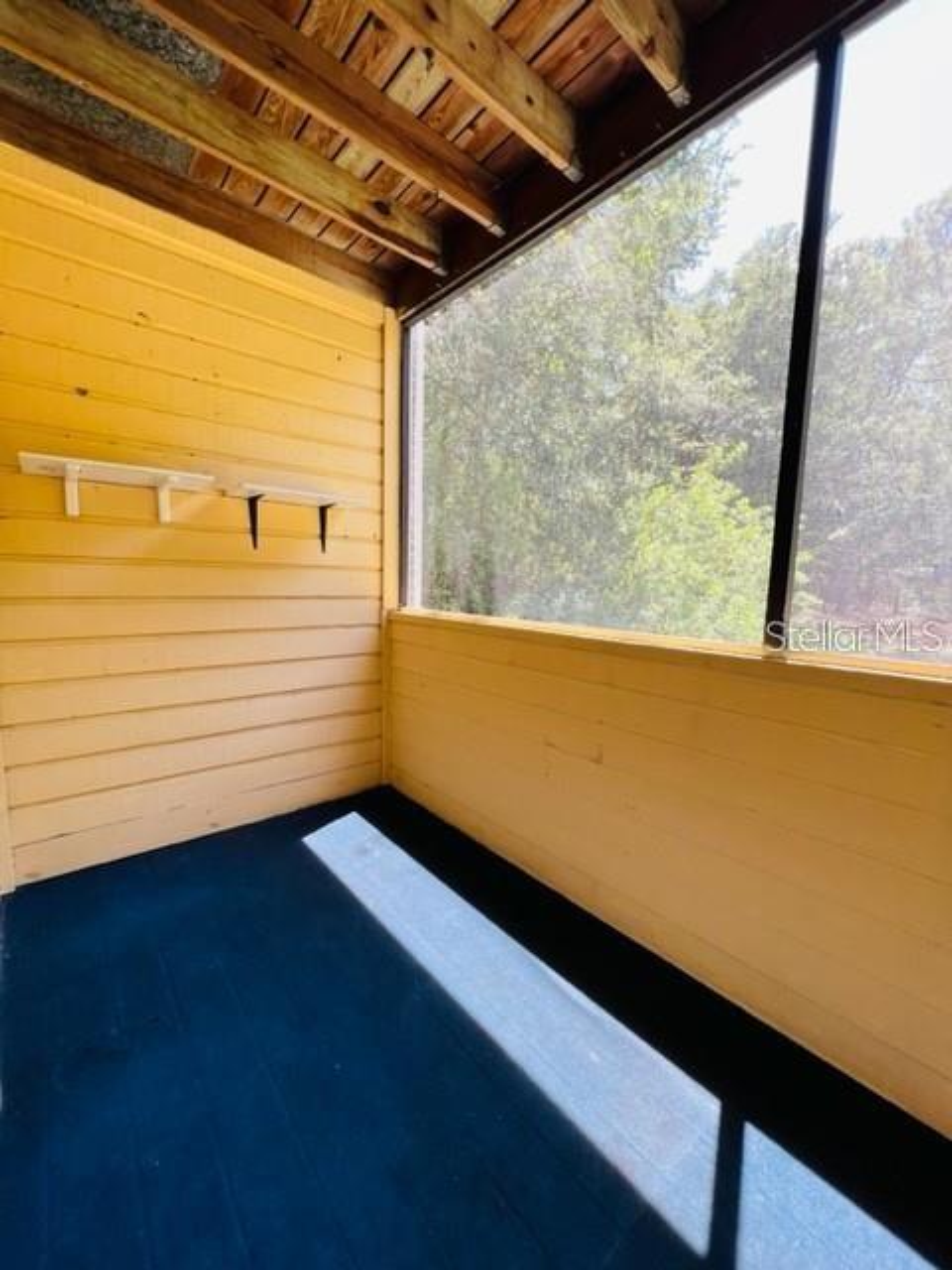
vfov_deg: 106.2
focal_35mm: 13
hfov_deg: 89.9
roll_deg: +0.0
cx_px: 476
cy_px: 635
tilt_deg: -5.3
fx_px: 477
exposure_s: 1/99
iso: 40
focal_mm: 1.57
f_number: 1.8
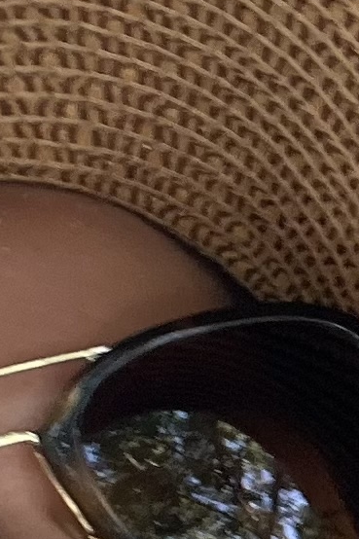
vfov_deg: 11.5
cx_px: 792
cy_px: 700
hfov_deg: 7.5
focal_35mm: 174
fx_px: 2604
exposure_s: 1/92
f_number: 2.2
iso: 100
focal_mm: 2.71
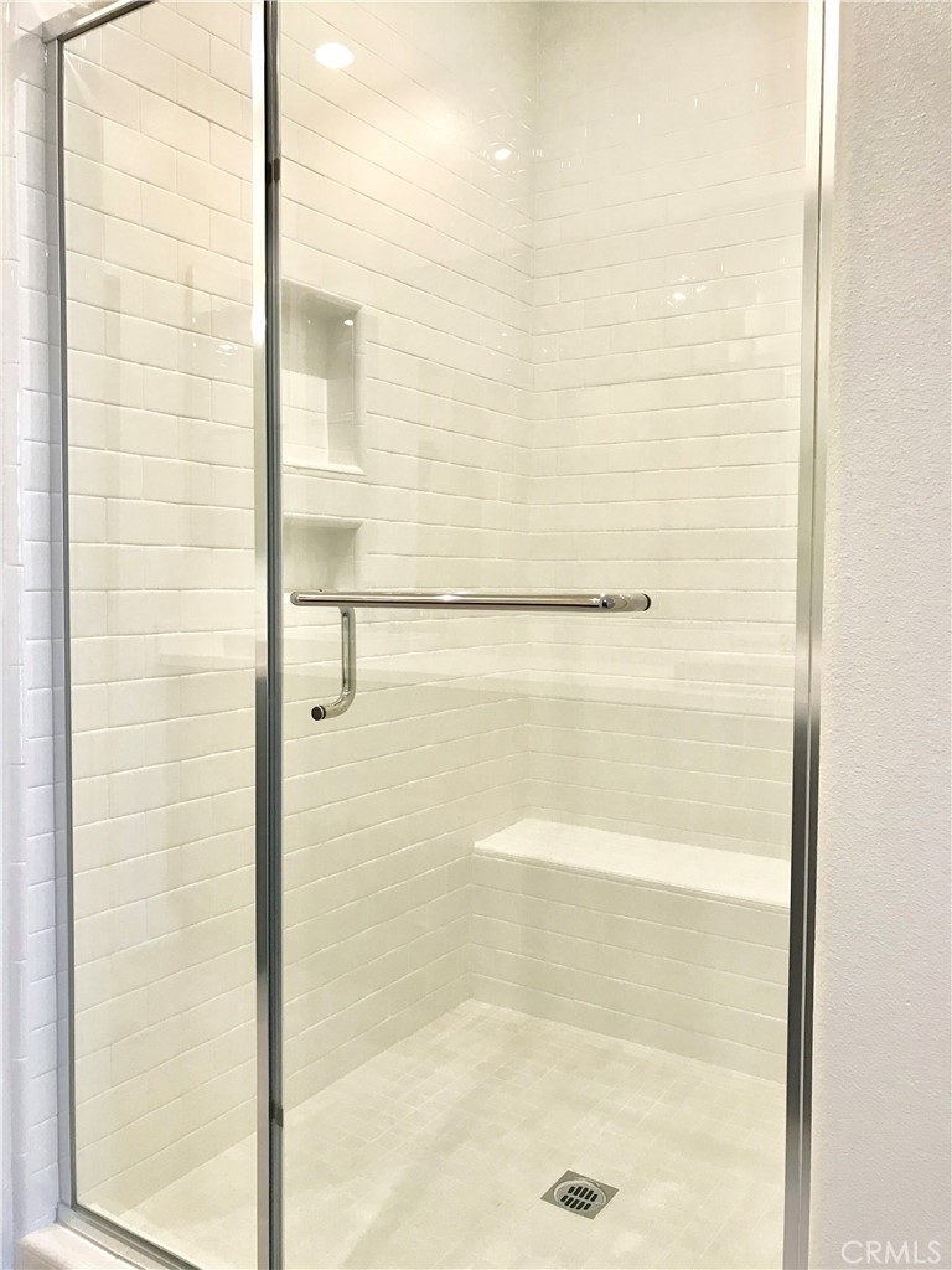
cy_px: 635
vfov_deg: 63.4
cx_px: 476
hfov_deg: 49.7
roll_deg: -0.2
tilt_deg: -3.2
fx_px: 1027
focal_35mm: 28
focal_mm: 3.99
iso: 20
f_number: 1.8
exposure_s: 1/30
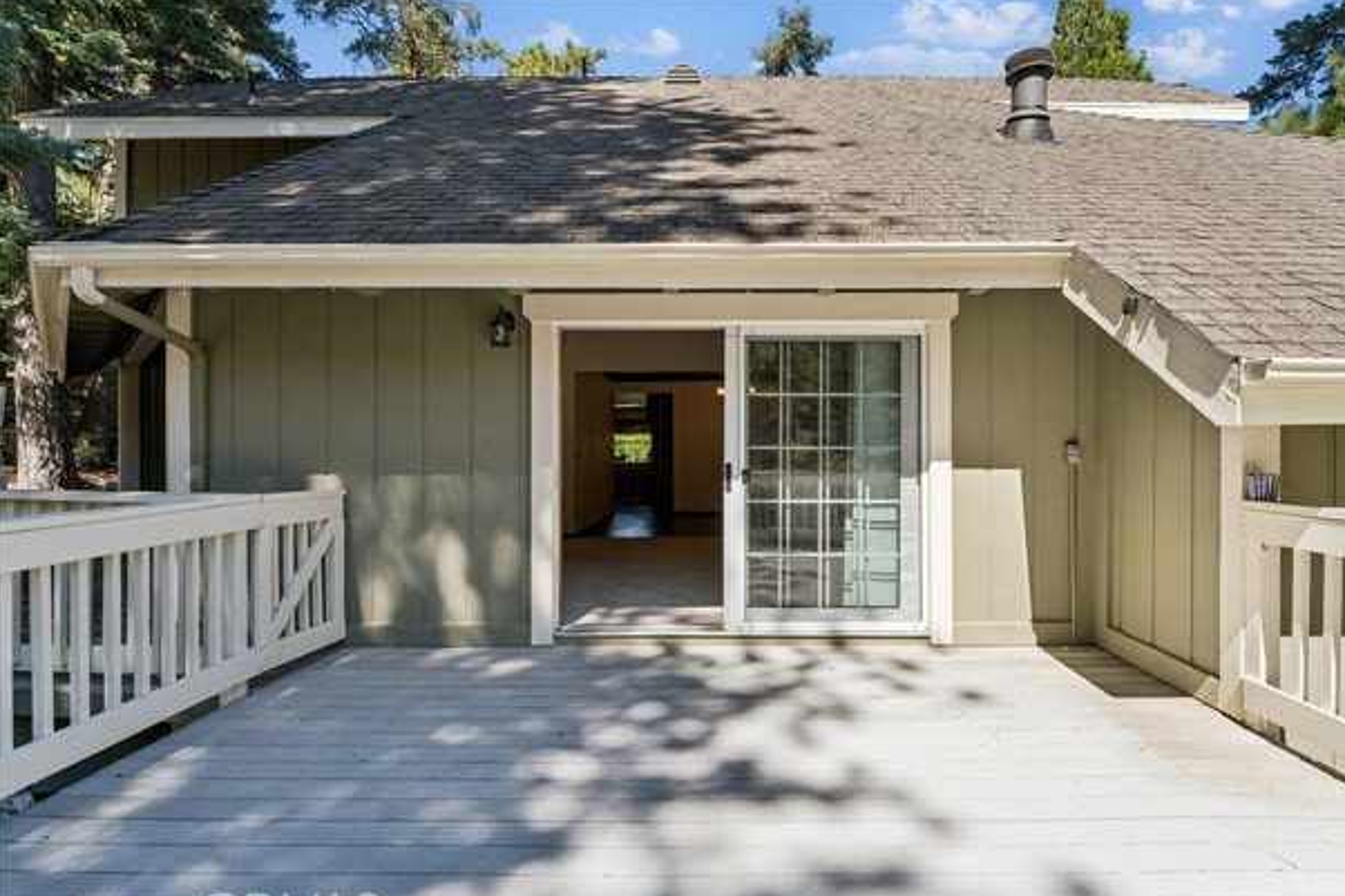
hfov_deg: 91.8
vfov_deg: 69.0
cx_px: 710
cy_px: 469
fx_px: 651
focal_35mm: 17
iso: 100
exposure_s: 1/50
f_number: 13
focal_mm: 16.4
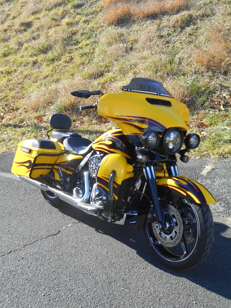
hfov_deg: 36.8
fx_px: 347
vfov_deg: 47.9
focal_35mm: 39
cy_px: 154
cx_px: 116
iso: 80
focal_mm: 6.7
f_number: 3.9
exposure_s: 1/250
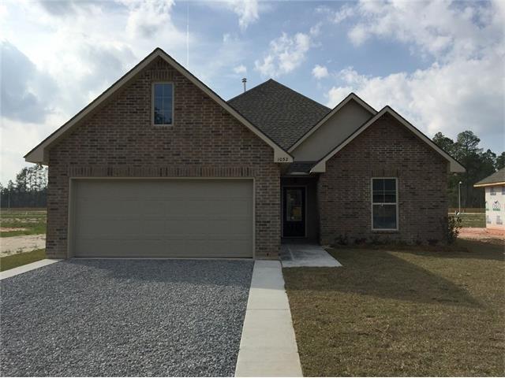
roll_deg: -0.8
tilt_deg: +2.8
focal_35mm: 29
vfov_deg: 48.2
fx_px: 423
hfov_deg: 61.7
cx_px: 252
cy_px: 189
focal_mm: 4.15
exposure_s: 1/2639
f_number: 2.2
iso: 32
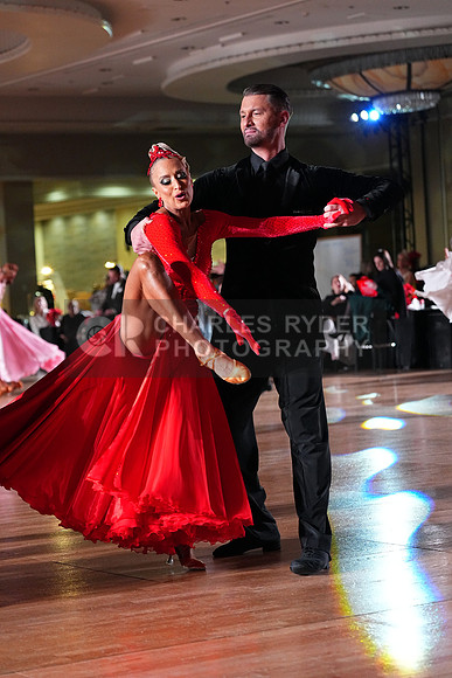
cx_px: 226
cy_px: 339
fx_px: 1807
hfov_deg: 14.3
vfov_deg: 21.2
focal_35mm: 96
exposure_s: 1/400
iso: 6400
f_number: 4.5
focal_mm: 96
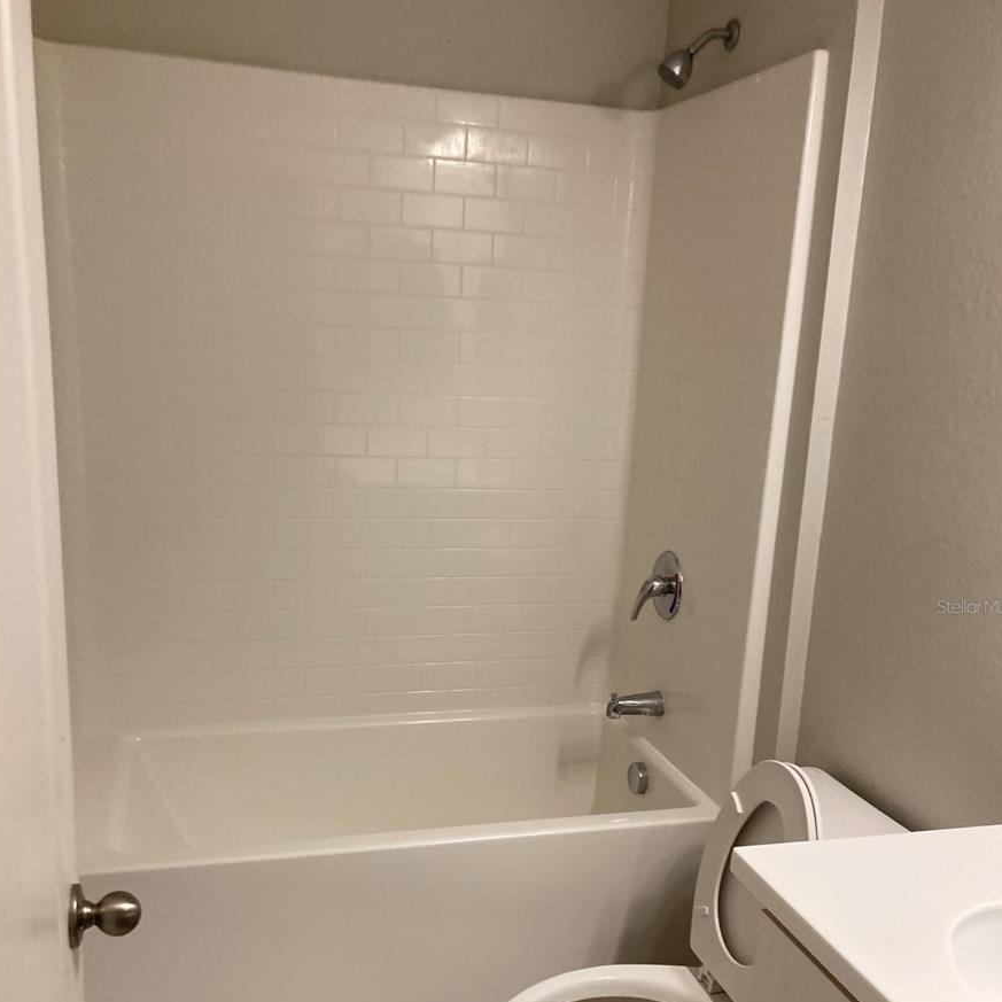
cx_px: 502
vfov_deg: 48.1
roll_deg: -2.6
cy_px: 606
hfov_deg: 48.5
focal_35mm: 34
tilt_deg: -14.1
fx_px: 1113
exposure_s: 1/60
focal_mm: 3.99
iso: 80
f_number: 1.8
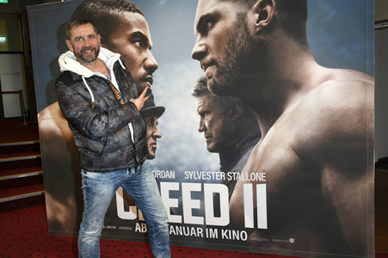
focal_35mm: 32
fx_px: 345
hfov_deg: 58.8
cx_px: 194
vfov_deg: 41.1
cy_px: 129
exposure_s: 1/125
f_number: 6.3
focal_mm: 32
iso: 500
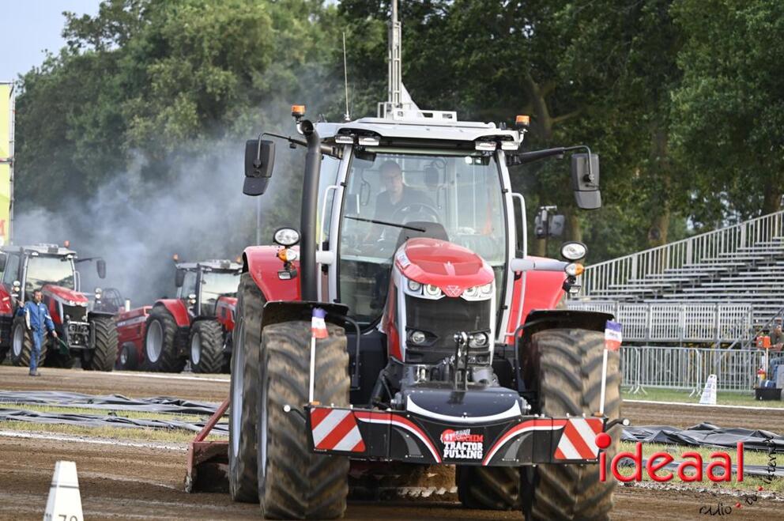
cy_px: 260
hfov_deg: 10.8
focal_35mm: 190
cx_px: 392
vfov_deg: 7.2
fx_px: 4133
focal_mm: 190
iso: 320
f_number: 5
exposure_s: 1/160
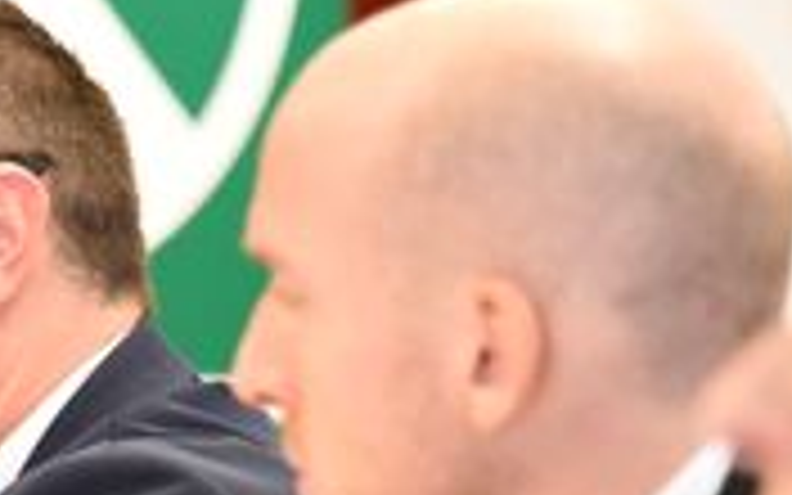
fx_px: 7706
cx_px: -194
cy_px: 351
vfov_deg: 3.7
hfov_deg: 5.8
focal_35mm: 357
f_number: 4
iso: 5600
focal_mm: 120
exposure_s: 1/125
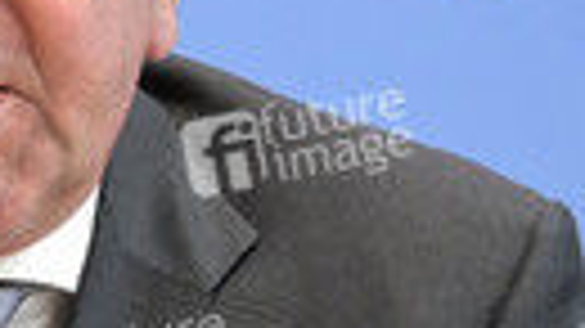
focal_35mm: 421
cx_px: -272
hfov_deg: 5.1
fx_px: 6528
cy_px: 31
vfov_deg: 2.9
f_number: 5.6
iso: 5000
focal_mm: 116
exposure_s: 1/800
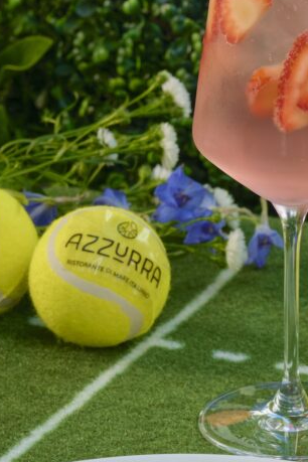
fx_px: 2374
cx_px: 315
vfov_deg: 11.1
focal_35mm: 185
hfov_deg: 7.4
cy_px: 237
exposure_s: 1/160
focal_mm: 55
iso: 400
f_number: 7.1
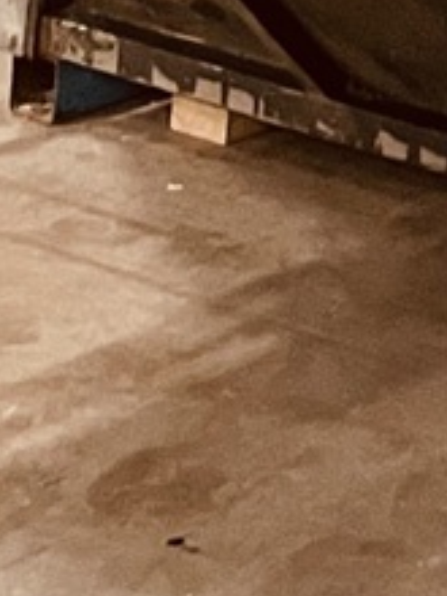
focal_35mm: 189
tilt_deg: +0.2
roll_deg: -3.5
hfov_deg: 7.2
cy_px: -962
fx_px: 3254
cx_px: 1208
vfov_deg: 9.1
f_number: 1.6
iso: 500
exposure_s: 1/50
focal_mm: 4.2
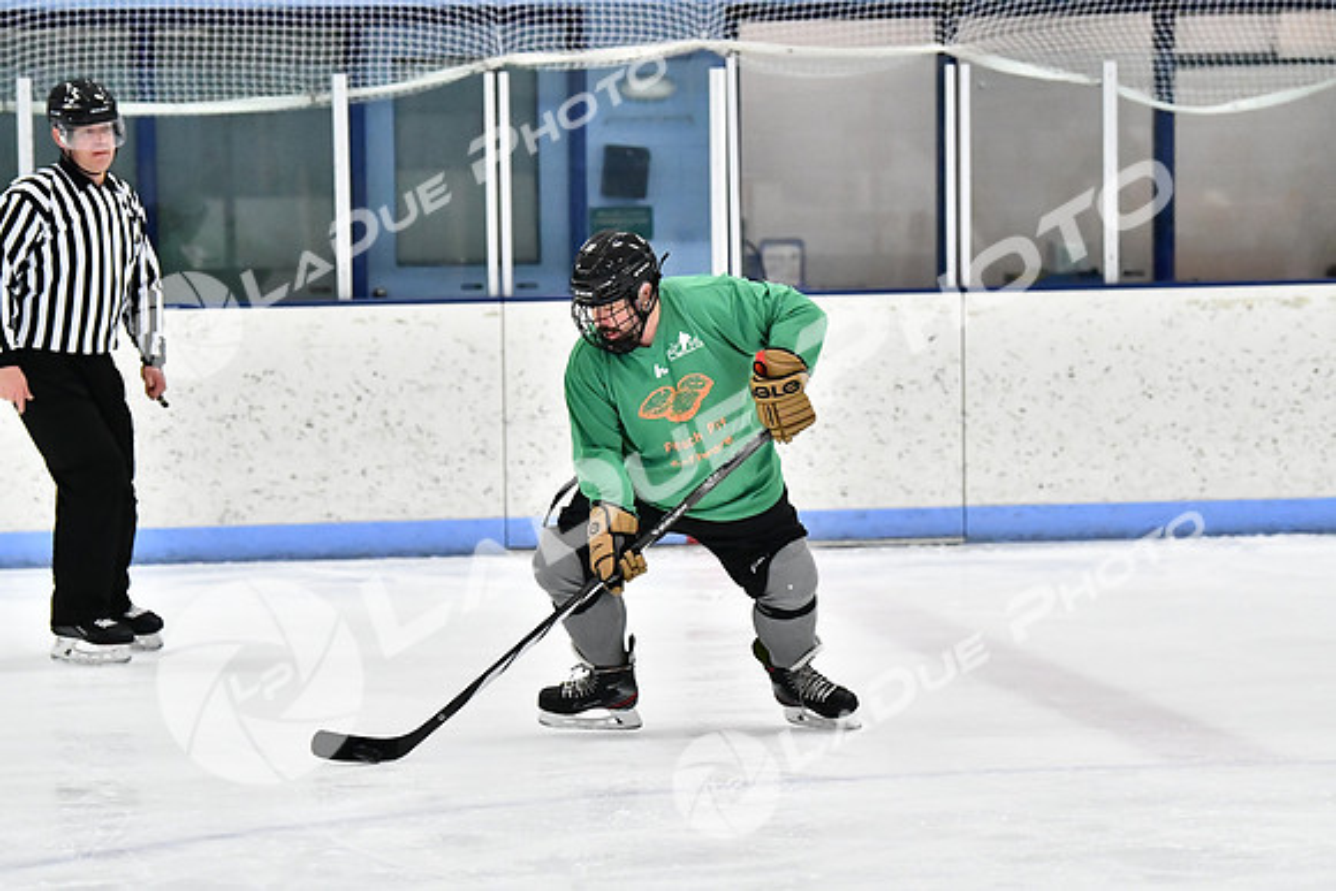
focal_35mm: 188
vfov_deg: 7.3
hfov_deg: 11.0
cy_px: 446
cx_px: 668
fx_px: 6960
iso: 6400
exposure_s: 1/1600
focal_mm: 125
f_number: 2.8
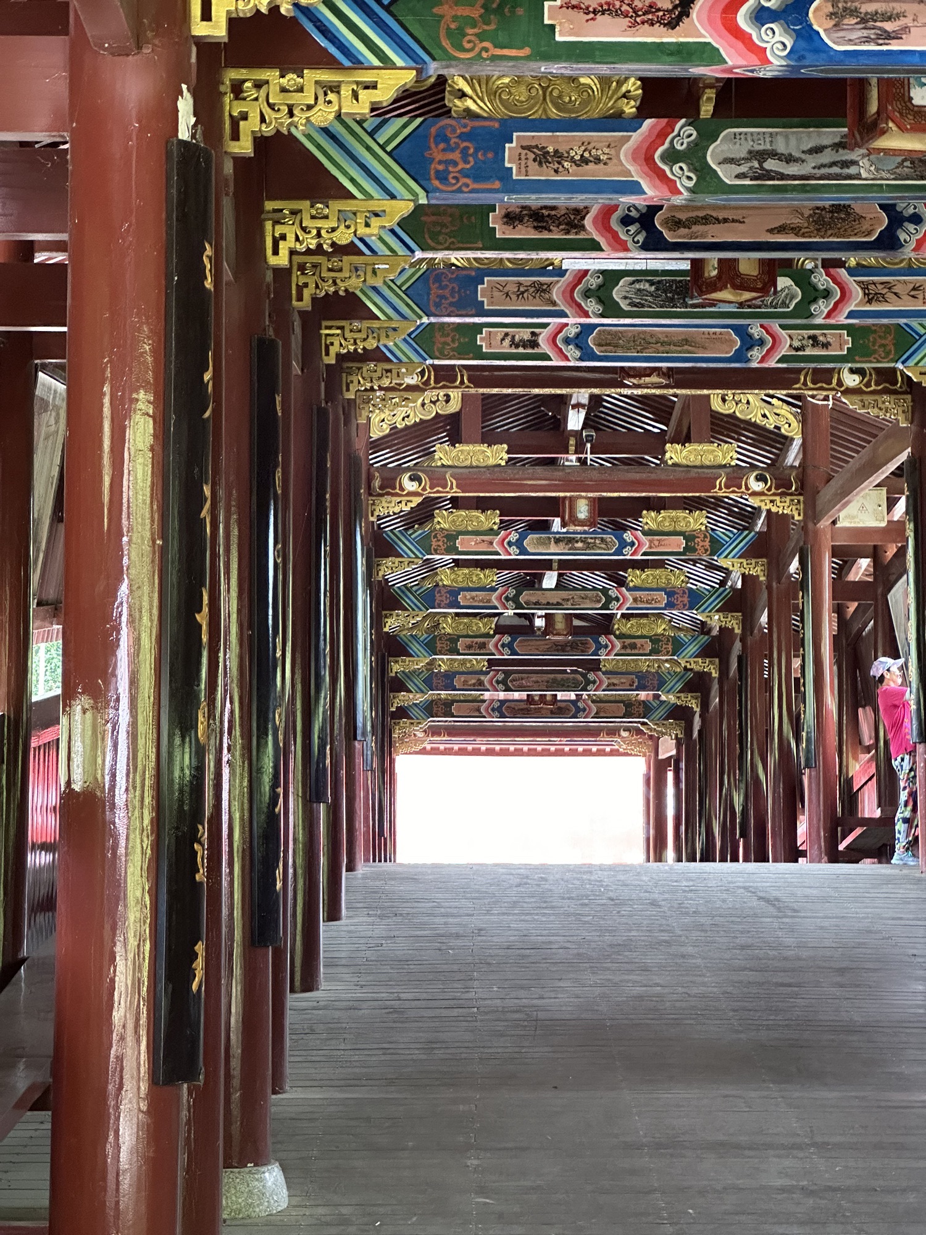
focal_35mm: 77
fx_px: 2746
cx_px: 463
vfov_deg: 25.3
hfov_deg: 19.1
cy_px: 618
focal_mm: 9
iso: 640
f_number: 2.8
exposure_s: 1/60
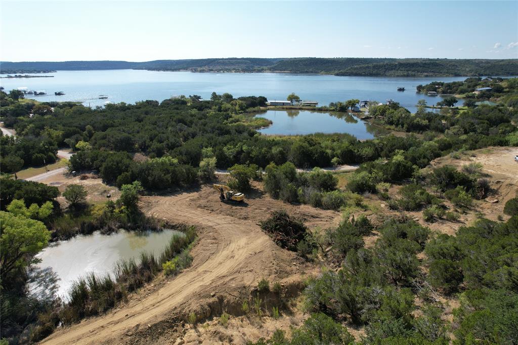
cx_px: 259
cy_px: 172
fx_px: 316
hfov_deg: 78.6
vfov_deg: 57.2
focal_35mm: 22
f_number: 2.8
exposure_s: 1/2000
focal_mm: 8.38
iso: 100
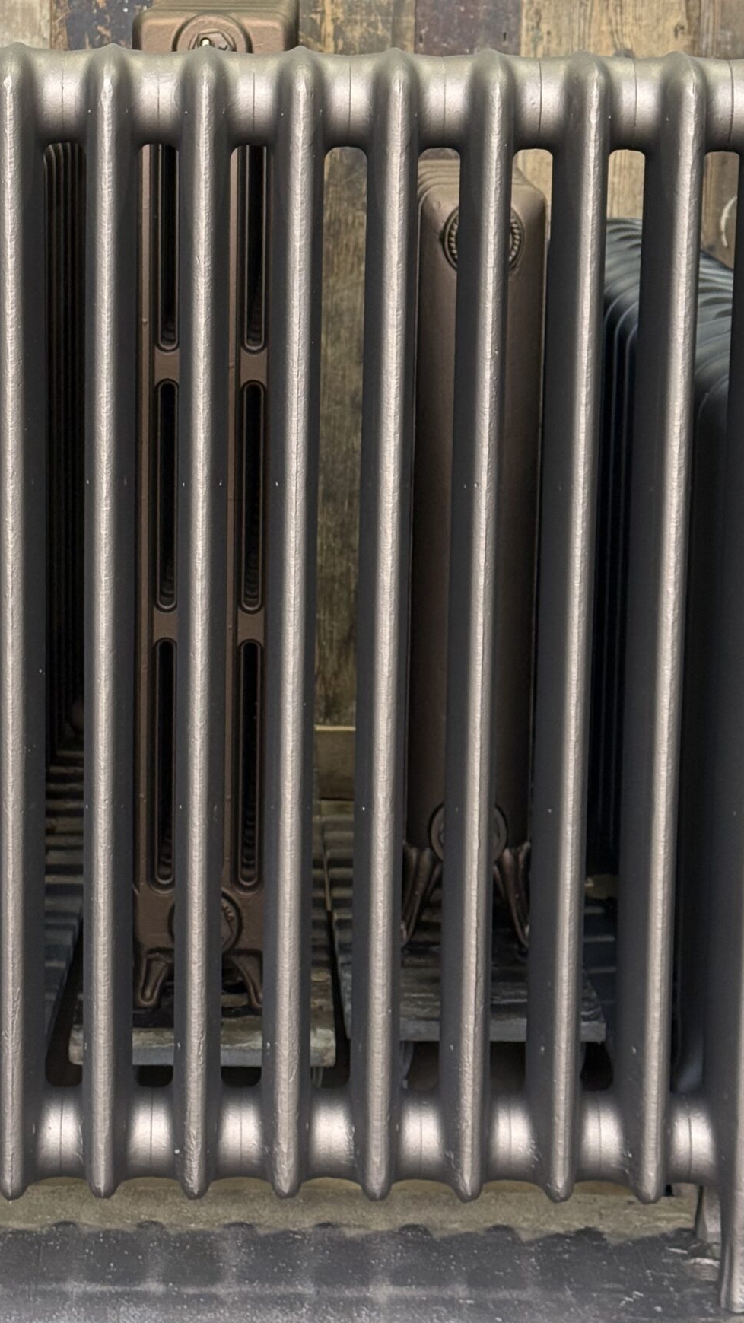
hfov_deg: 15.7
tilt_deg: -10.4
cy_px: 426
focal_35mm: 77
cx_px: 284
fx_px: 2701
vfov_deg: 27.3
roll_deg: -1.6
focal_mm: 6.76
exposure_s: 1/100
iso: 200
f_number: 1.78
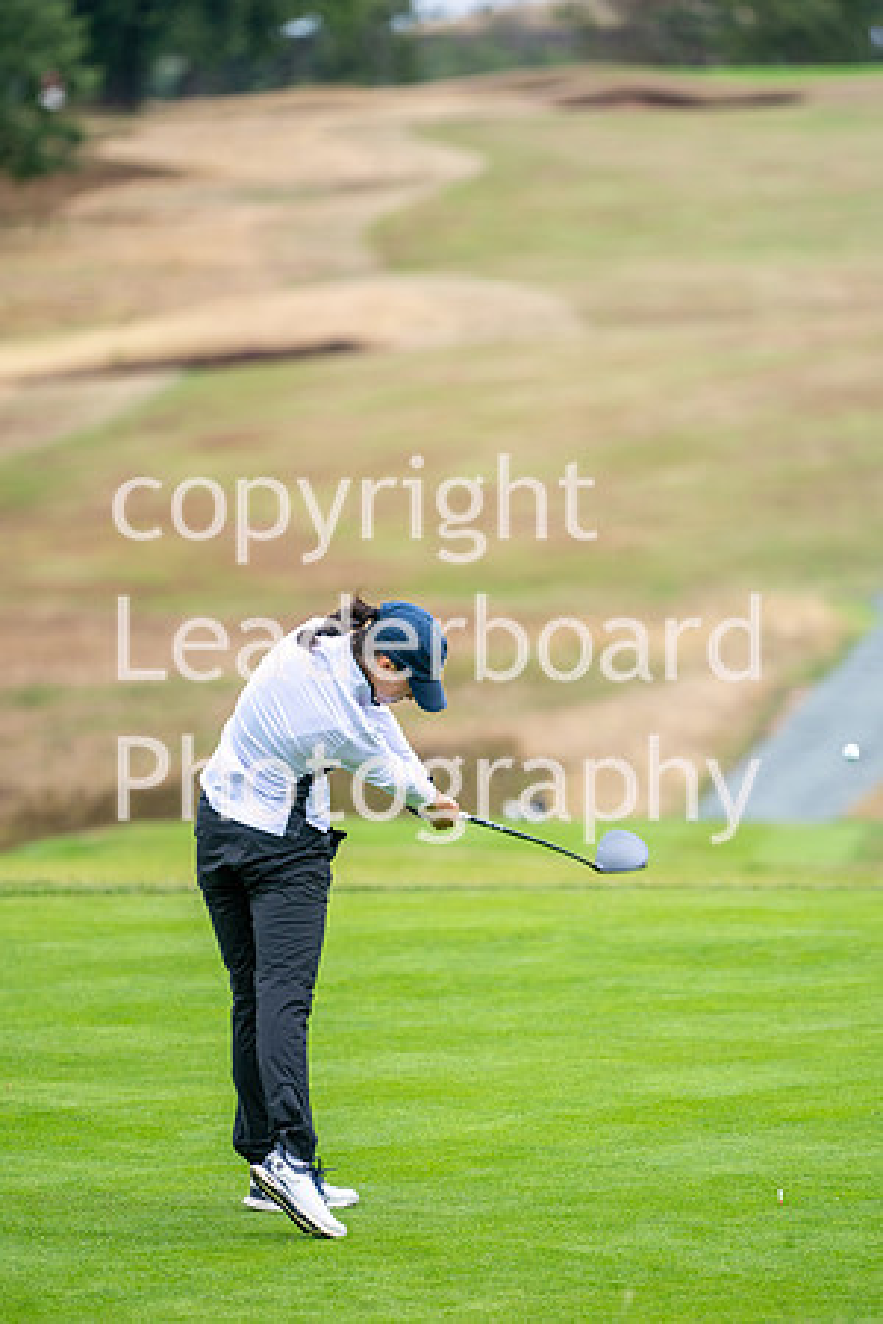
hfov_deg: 4.6
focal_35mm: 300
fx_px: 11037
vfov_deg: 6.9
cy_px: 662
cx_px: 442
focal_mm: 300
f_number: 5
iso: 400
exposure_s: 1/2000
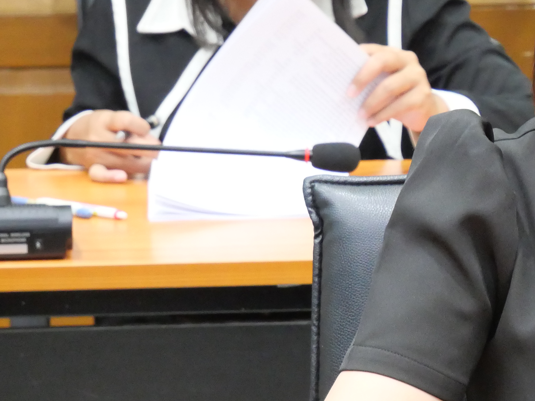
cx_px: 627
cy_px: 194
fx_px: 4141
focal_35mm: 268
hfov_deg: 7.3
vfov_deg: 5.5
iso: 3200
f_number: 5.6
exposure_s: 1/25
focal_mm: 53
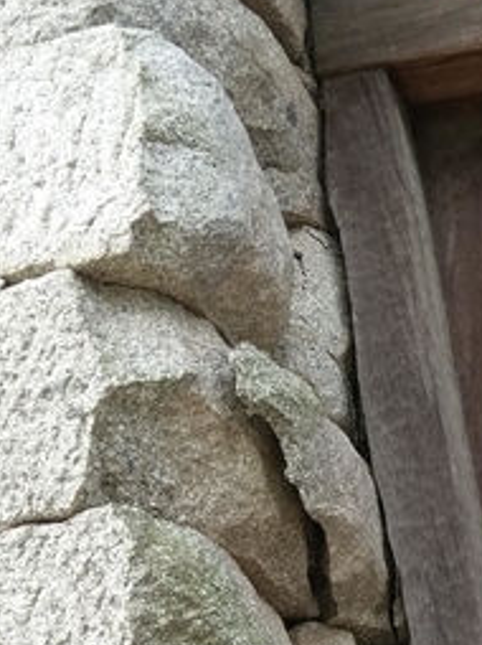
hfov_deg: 17.5
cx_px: 490
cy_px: 455
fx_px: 1525
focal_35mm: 82
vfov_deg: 23.7
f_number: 1.8
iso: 100
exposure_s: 1/132
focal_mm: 4.58
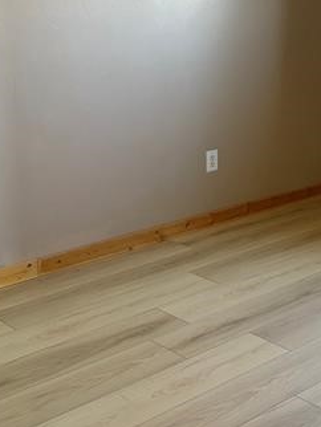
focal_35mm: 62
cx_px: 260
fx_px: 766
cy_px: 146
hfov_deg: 23.3
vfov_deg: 31.0
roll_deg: -0.7
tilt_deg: -11.8
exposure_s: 1/60
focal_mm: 5.96
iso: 160
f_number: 1.6
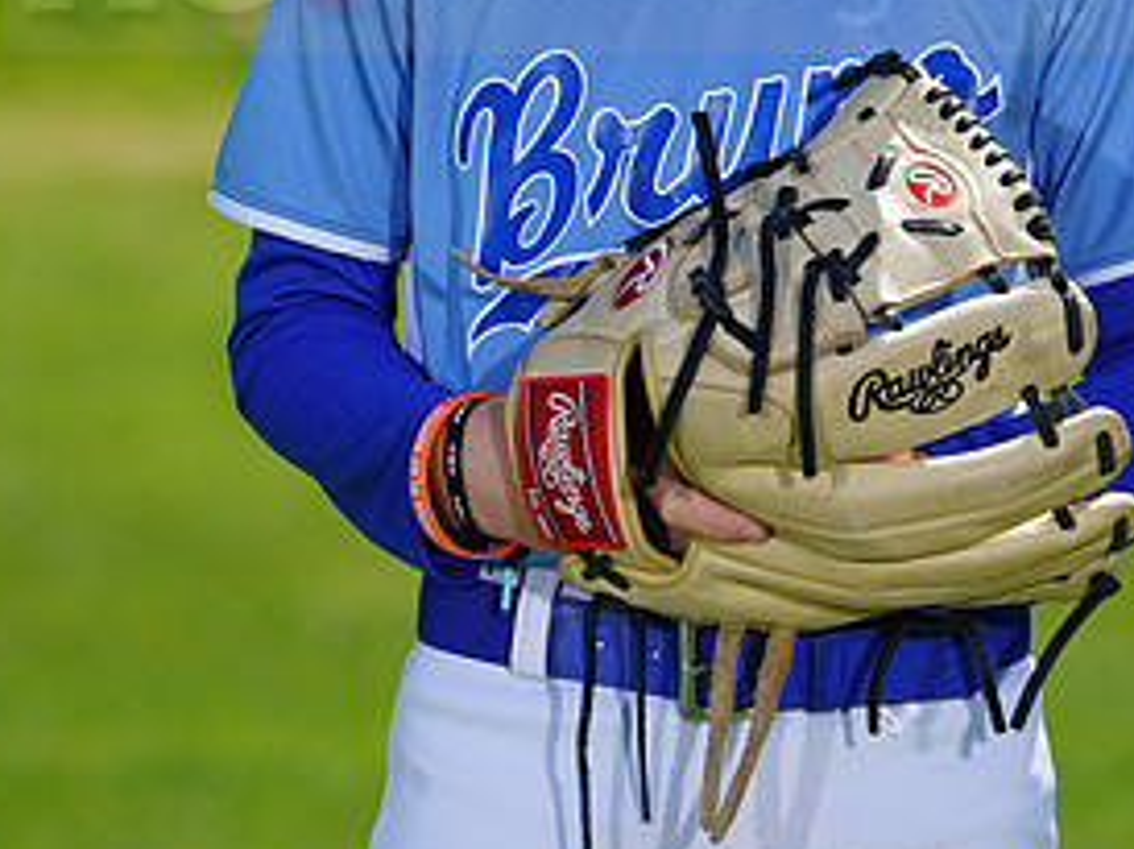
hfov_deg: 3.6
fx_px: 17871
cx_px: 743
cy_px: -79
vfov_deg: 2.7
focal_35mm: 546
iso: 100
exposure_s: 1/250
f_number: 8
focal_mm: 268
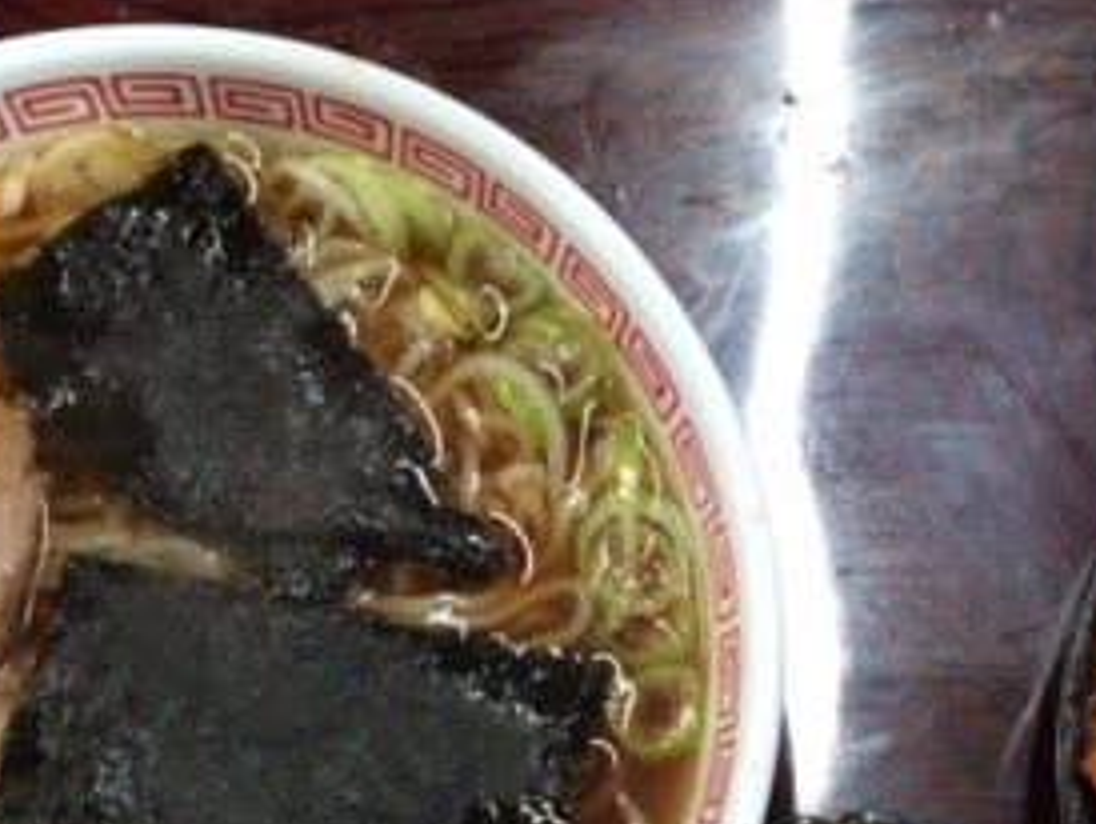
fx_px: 2218
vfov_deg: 20.6
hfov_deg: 27.5
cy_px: 728
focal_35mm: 70
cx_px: 772
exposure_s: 1/30
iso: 320
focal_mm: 4.12
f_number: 2.2
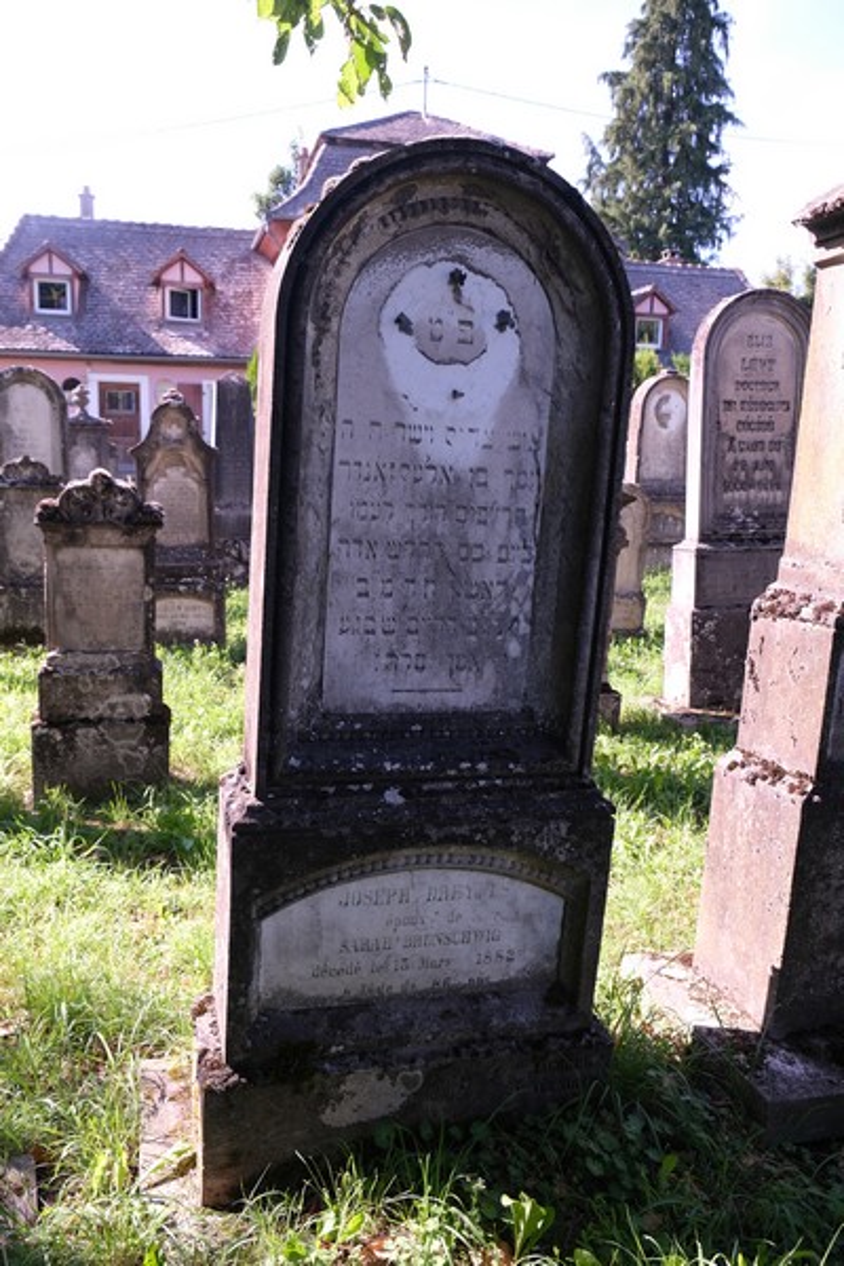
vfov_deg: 67.4
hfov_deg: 47.9
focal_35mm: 27
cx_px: 422
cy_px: 633
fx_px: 949
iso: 160
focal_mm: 18
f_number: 4.5
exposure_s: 1/140
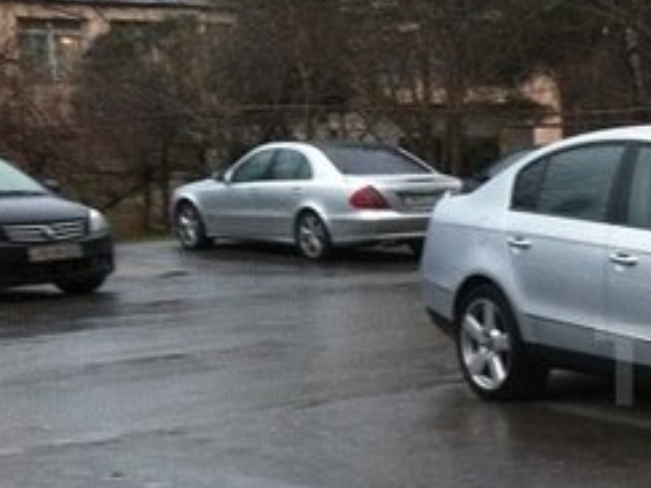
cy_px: 366
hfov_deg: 19.0
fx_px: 1786
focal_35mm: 95
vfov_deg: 15.5
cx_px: 868
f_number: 2.8
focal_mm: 3.85
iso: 160
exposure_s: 1/15
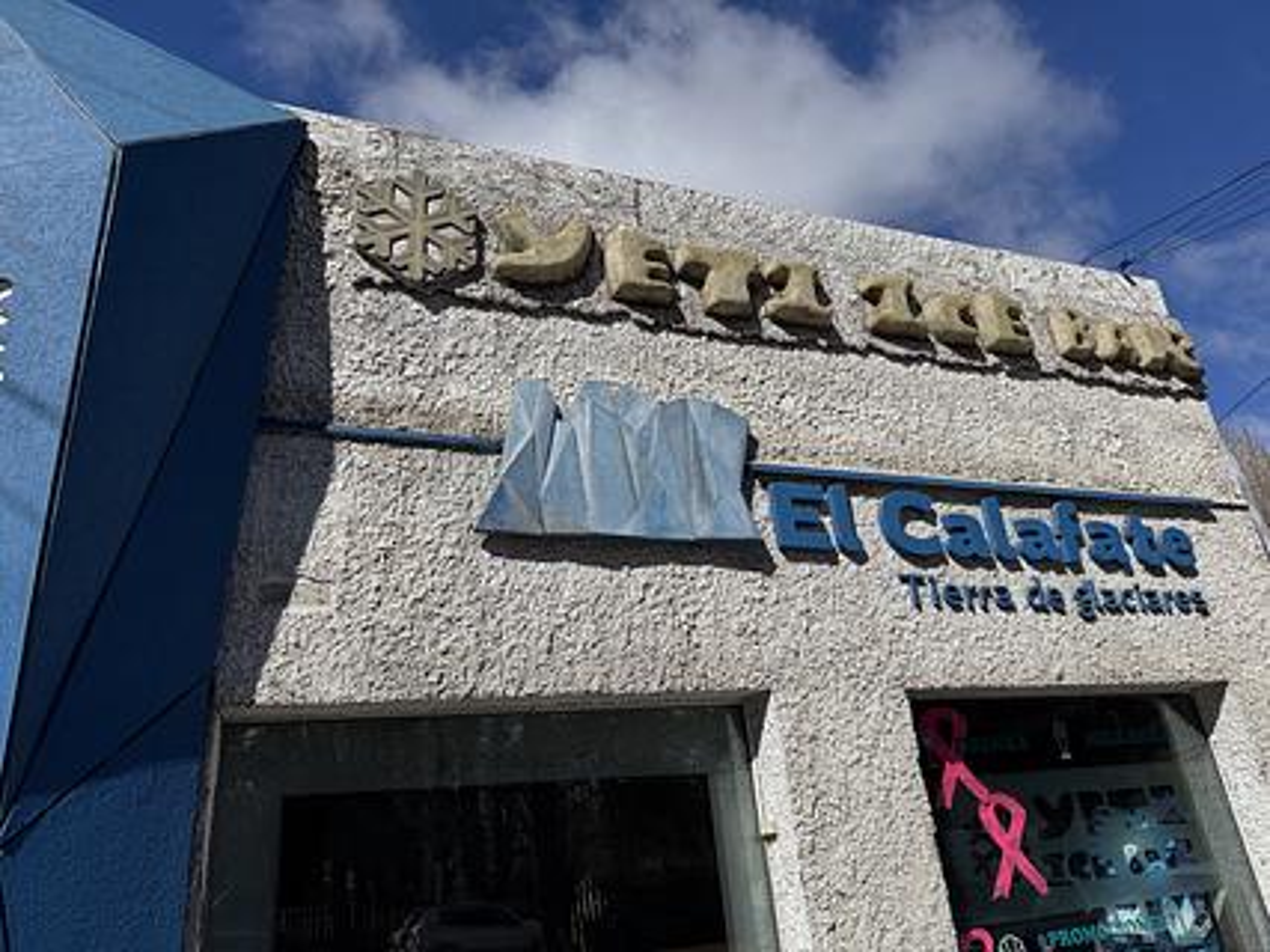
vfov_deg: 56.8
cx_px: 635
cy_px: 476
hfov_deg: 71.6
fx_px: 880
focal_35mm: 24
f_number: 1.78
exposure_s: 1/12346
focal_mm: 6.76
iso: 80
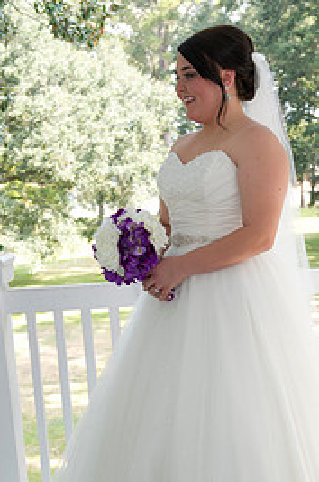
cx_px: 205
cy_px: 347
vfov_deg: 24.9
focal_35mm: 81
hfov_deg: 16.8
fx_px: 1081
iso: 320
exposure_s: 1/125
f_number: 5.6
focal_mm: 48
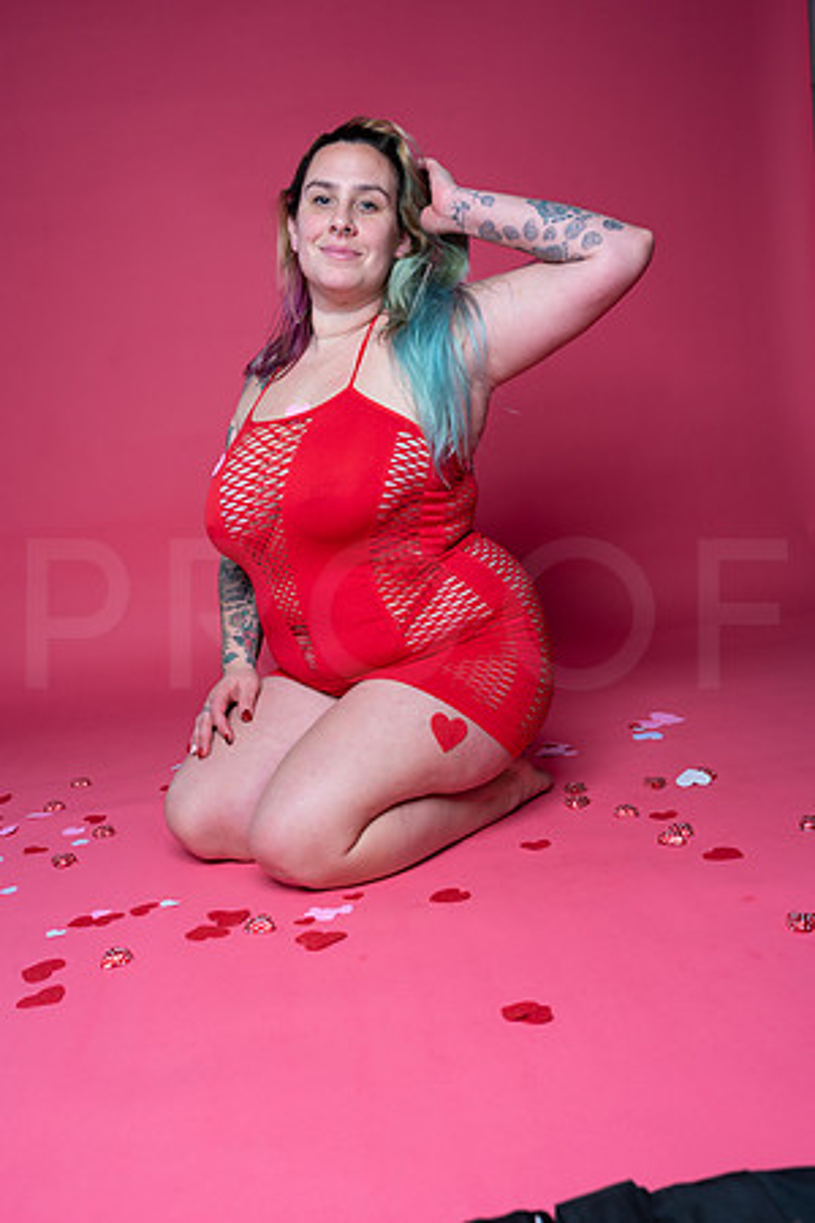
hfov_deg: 37.9
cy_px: 612
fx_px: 1188
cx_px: 408
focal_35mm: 35
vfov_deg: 54.4
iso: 100
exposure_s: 1/160
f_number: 8
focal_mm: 35
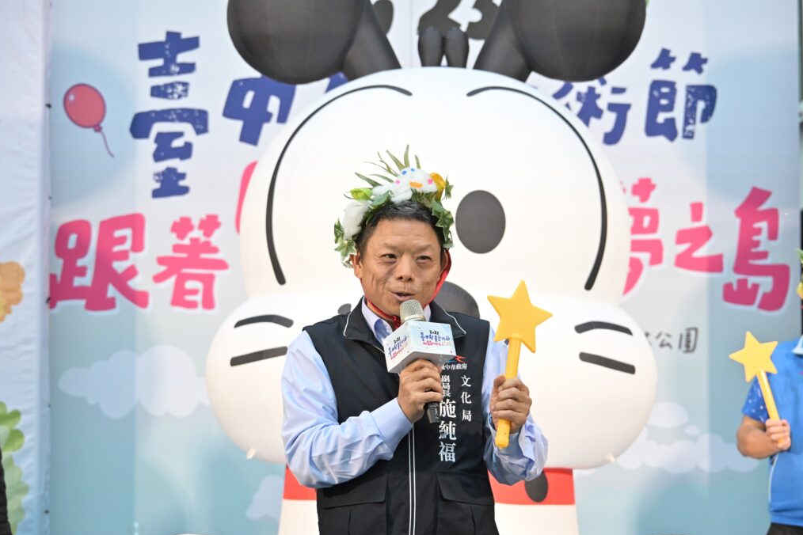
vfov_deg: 12.9
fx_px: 2364
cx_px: 398
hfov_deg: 19.3
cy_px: 269
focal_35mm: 106
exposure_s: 1/320
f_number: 6.3
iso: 4000
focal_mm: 105
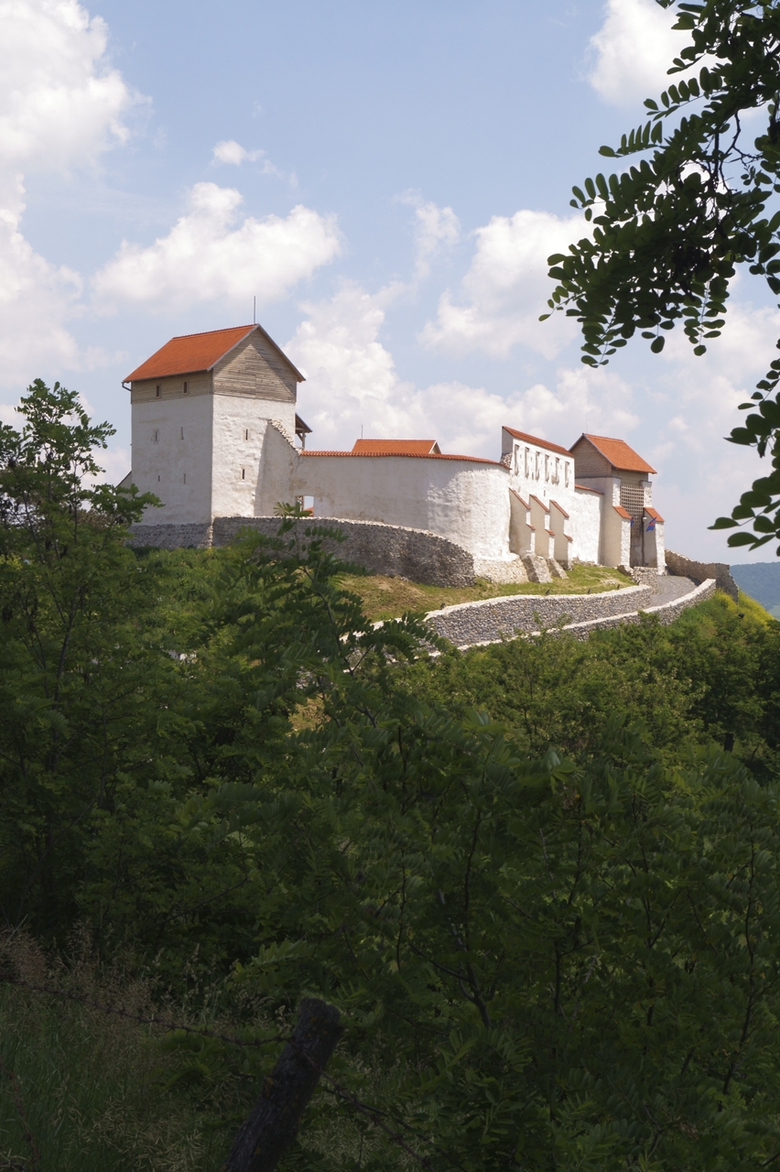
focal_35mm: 60
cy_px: 586
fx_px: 1952
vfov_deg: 33.4
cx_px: 390
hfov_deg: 22.6
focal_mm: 40
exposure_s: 1/40
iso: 200
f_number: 18
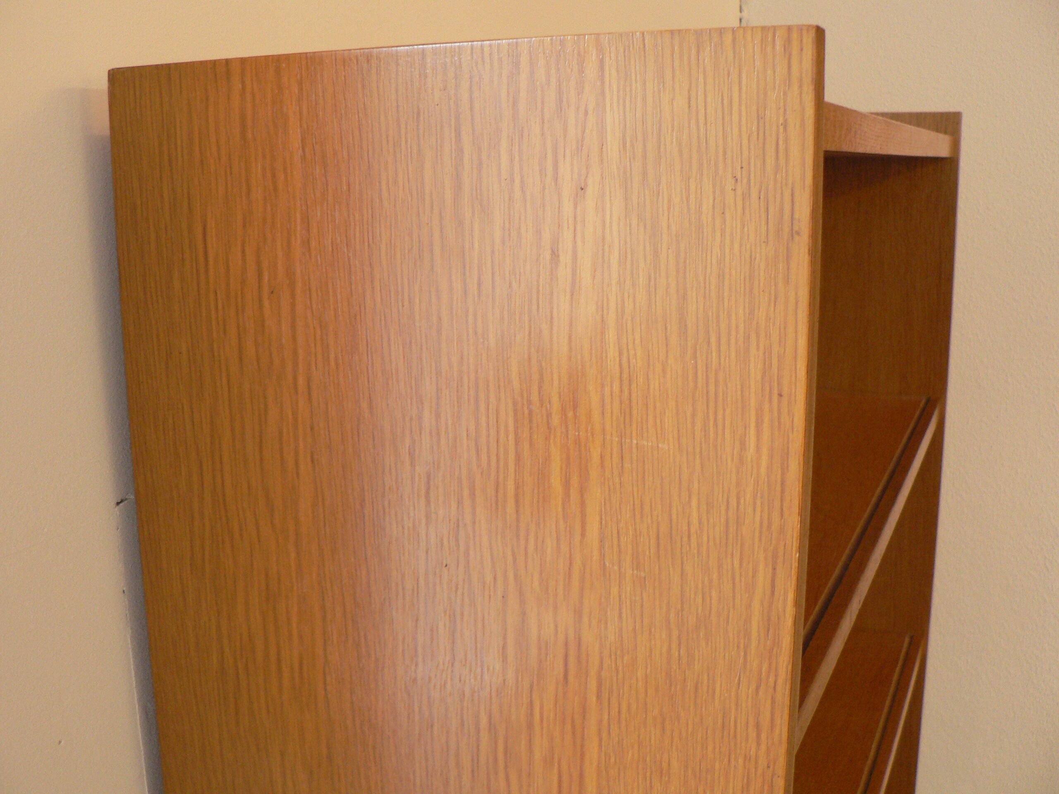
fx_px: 1101
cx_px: 530
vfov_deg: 39.7
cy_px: 397
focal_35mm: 36
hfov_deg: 51.4
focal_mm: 6
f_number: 2.8
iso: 200
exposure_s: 1/30
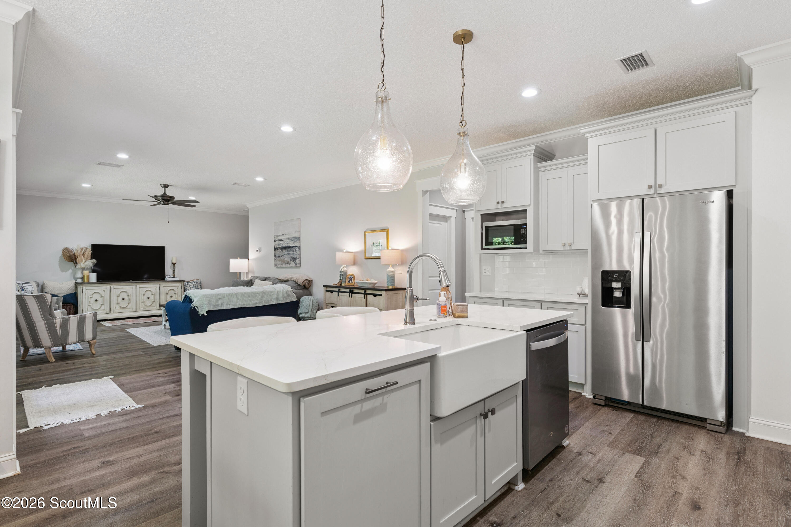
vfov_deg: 67.4
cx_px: 396
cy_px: 264
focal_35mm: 18
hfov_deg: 90.0
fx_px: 396
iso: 250
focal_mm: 18
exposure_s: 1/15
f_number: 8
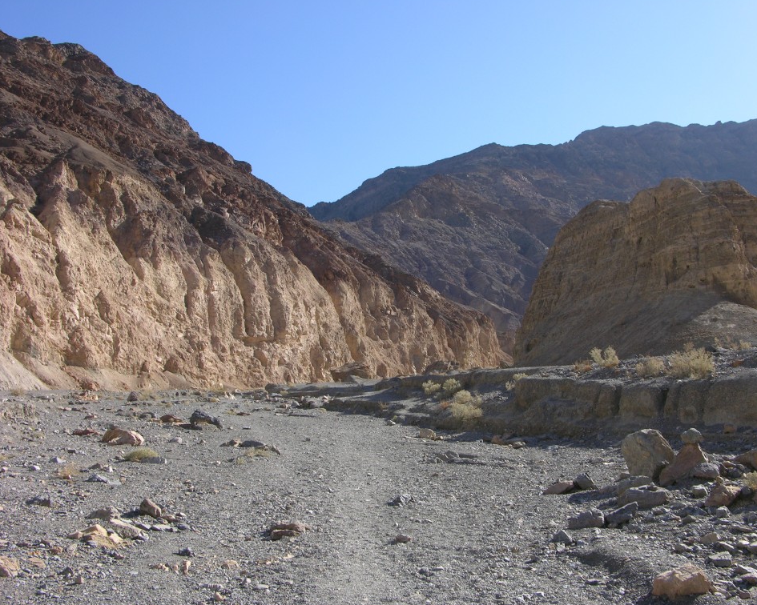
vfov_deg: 40.1
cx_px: 407
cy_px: 300
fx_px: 829
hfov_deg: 49.0
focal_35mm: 37
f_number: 5.6
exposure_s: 1/204
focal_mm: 8.9
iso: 50
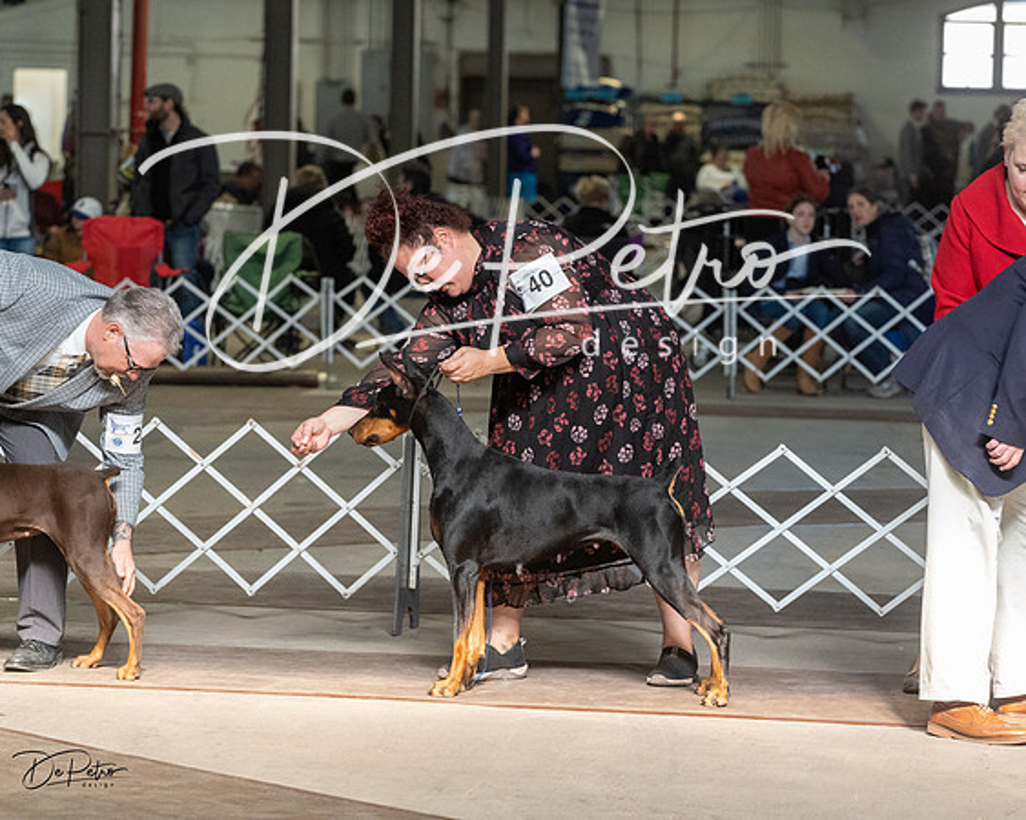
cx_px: 513
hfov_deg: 13.5
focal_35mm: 143
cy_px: 410
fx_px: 4342
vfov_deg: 10.8
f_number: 5
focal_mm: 127
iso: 6400
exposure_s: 1/400
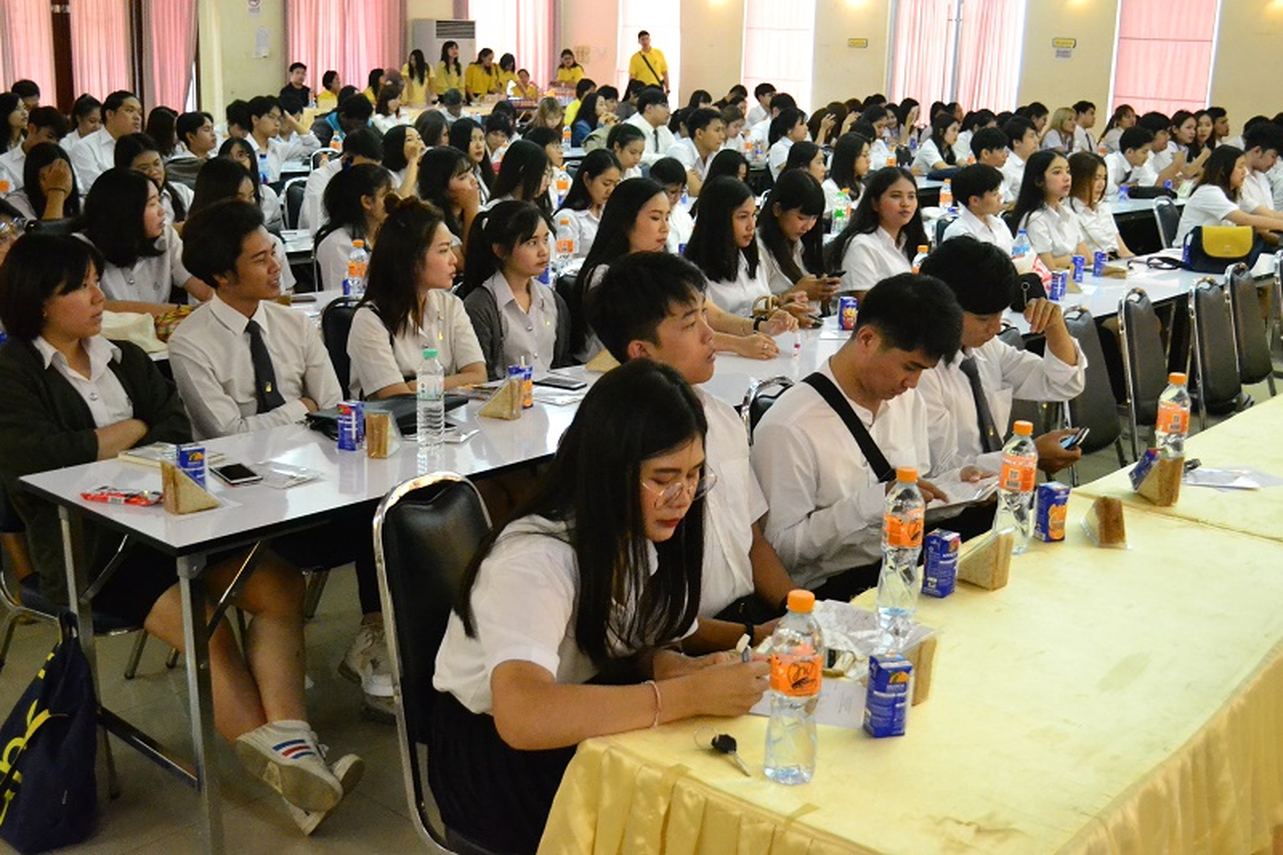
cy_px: 428
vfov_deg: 34.2
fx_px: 1390
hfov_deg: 49.6
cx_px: 642
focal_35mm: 39
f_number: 4.2
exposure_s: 1/60
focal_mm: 26
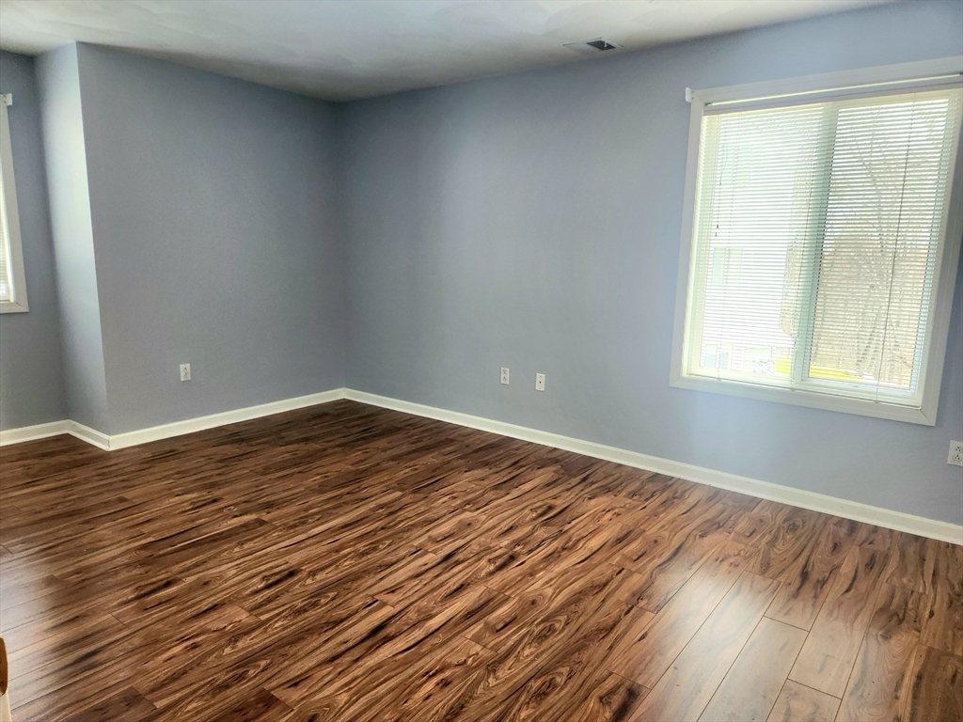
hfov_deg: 73.9
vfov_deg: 58.9
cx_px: 482
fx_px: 640
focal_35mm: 23
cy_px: 361
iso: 160
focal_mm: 5.4
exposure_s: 1/182
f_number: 1.8
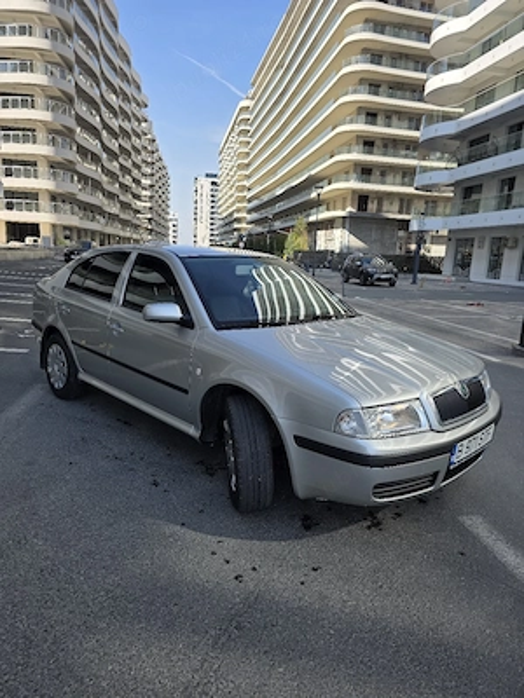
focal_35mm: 23
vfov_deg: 73.9
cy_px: 349
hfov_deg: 58.9
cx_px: 262
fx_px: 464
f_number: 1.7
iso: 80
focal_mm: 6.3
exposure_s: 1/3333
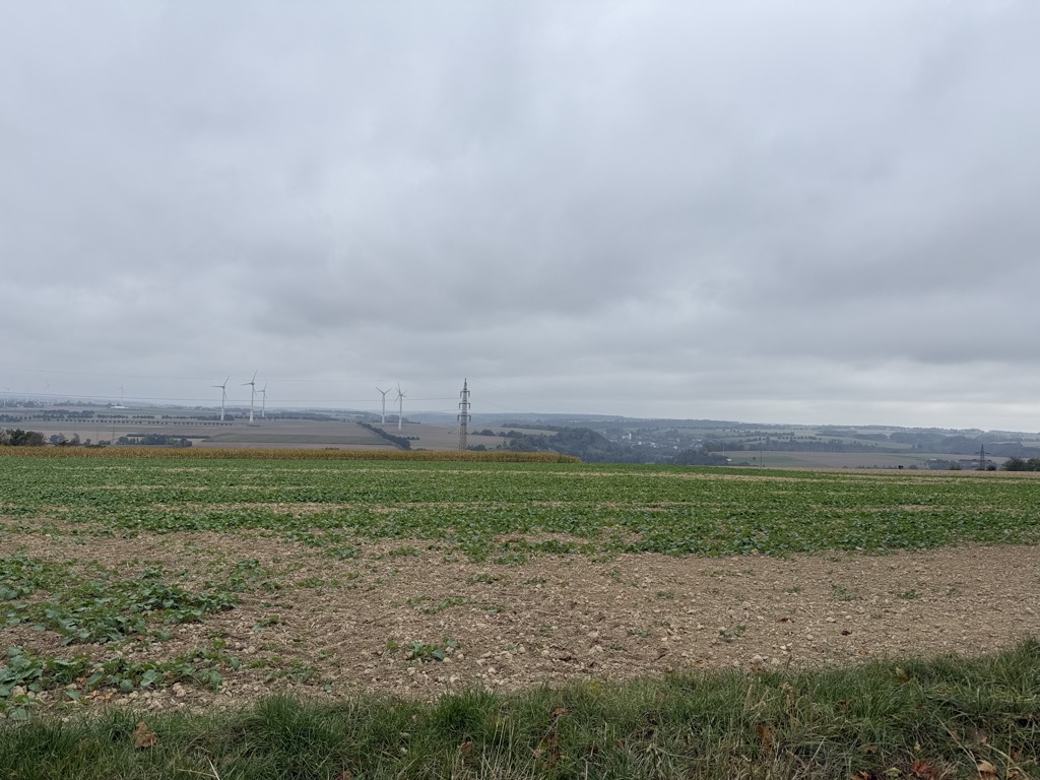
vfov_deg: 56.8
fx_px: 721
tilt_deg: +2.7
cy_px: 390
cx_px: 520
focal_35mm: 24
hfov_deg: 71.6
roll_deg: -0.8
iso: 80
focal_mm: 6.76
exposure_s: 1/2370
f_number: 1.78
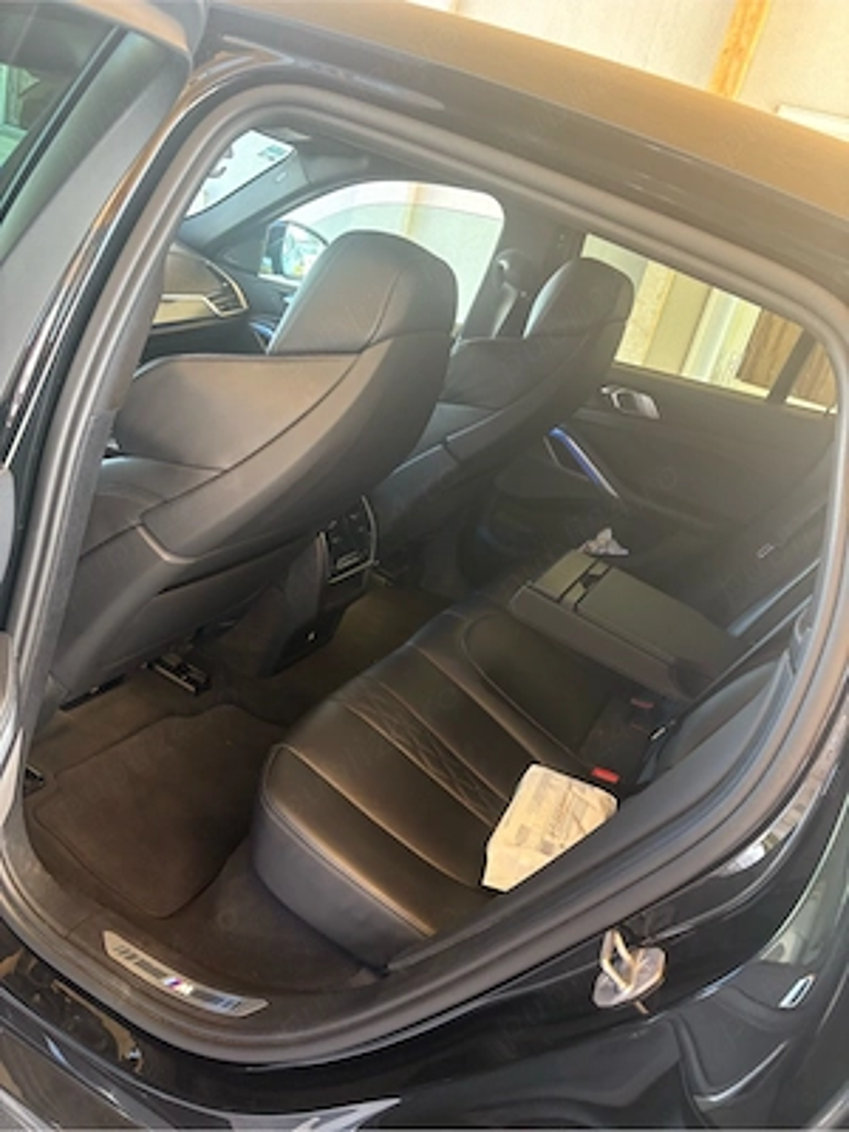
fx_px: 850
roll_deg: -14.9
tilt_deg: -21.6
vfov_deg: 67.3
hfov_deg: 53.1
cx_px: 424
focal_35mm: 26
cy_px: 566
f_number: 1.6
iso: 200
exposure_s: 1/60
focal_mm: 5.96
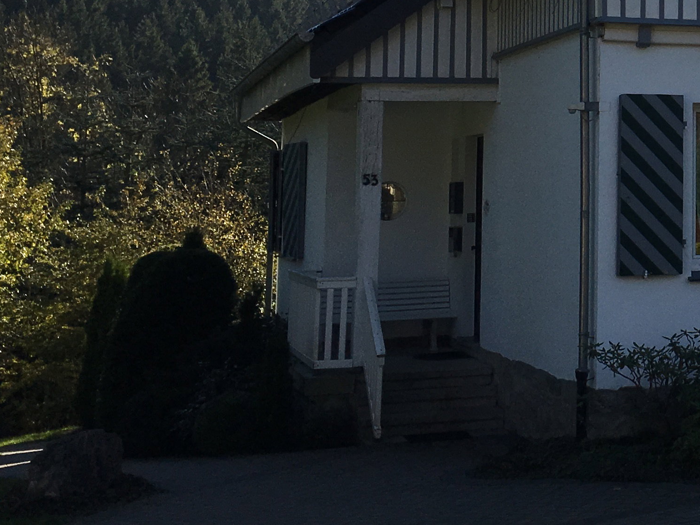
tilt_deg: +7.8
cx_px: 891
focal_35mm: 78
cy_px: 9
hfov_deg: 22.6
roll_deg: -0.5
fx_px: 1577
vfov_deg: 18.4
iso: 25
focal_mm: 4.15
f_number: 2.2
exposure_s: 1/1538
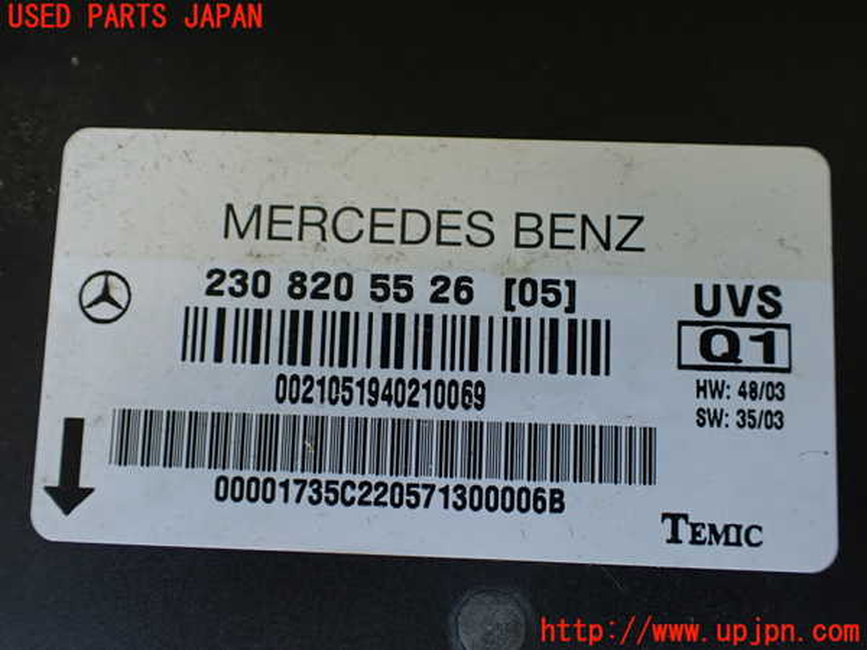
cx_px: 434
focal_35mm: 30
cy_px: 325
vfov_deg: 46.8
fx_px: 751
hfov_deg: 60.0
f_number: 2.3
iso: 250
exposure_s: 1/125
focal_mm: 5.4
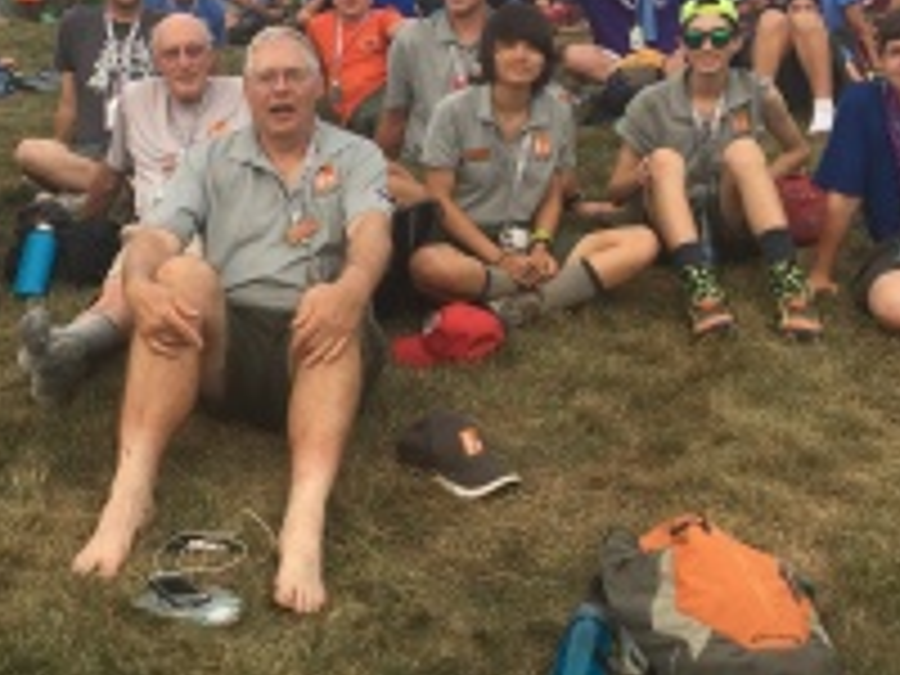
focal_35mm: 53
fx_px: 1378
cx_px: 302
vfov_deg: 27.1
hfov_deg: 35.8
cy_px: 162
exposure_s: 1/342
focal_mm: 4.15
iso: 25
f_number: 2.2
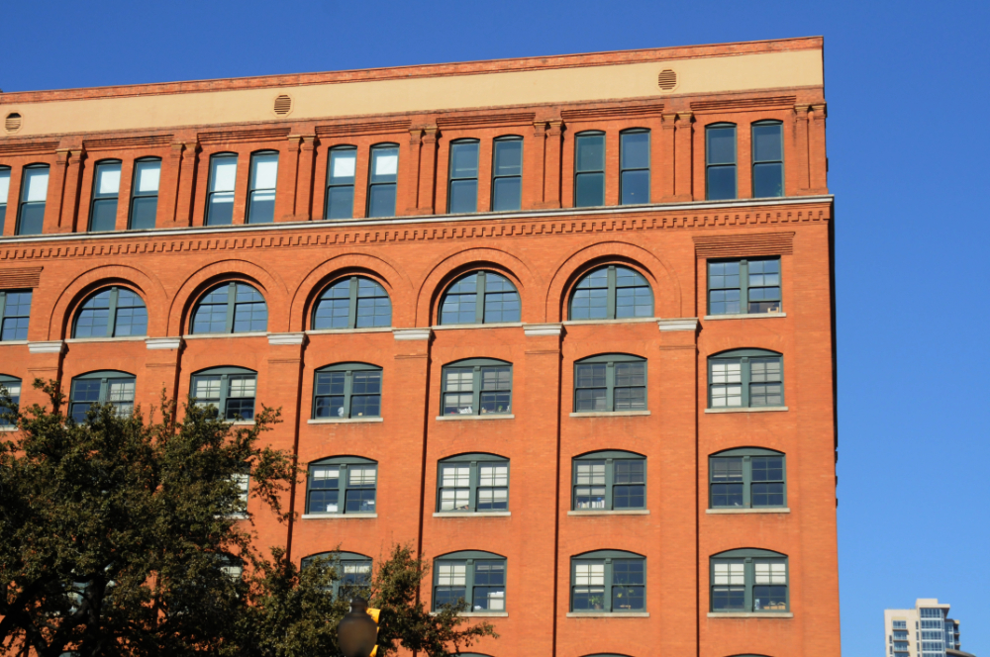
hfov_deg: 31.9
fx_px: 1730
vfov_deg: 21.5
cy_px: 328
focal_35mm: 63
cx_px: 495
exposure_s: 1/2500
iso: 800
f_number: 7.1
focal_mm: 42
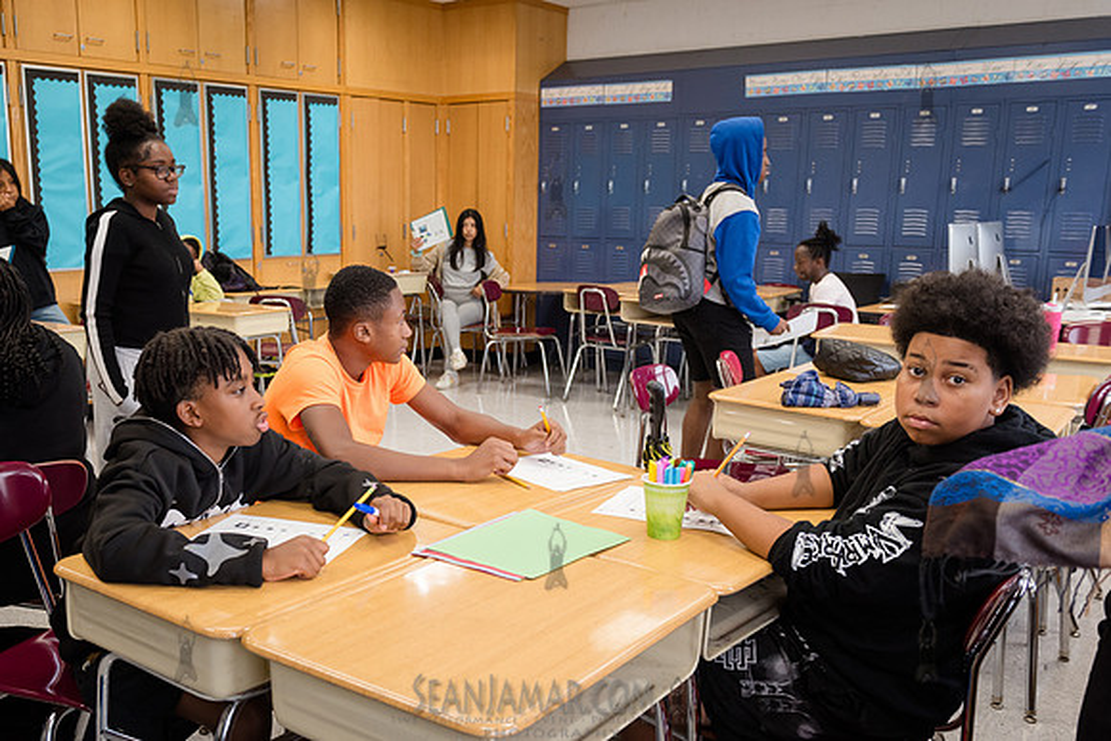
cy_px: 427
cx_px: 441
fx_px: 1083
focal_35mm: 35
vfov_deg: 37.7
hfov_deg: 53.9
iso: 1250
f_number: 3.5
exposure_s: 1/160
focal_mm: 29
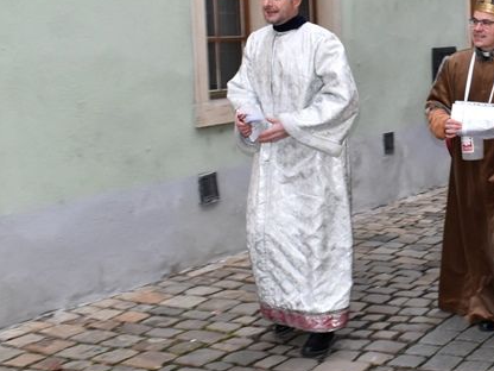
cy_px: 106
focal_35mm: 71
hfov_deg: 25.3
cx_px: 550
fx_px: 1013
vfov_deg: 20.6
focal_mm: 20
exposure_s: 1/60
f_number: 7.1
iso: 1100
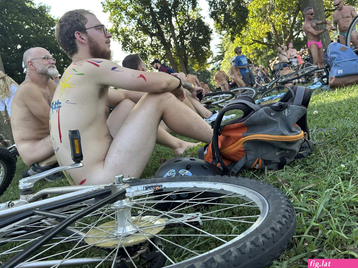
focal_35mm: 24
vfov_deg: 56.8
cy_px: 134
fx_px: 248
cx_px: 179
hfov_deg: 71.6
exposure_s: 1/663
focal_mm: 6.86
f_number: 1.78
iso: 80
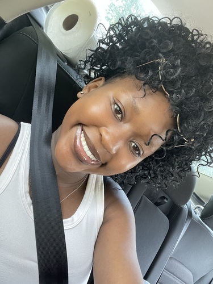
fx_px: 246
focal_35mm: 30
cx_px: 106
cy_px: 142
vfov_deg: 60.0
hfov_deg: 46.8
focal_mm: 2.71
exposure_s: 1/60
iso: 200
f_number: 2.2
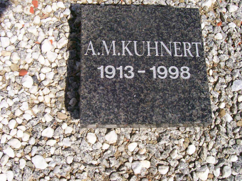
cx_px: 121
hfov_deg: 42.1
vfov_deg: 32.2
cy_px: 90
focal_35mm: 45
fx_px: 315
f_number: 5.4
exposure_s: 1/773
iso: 80
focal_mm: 7.6
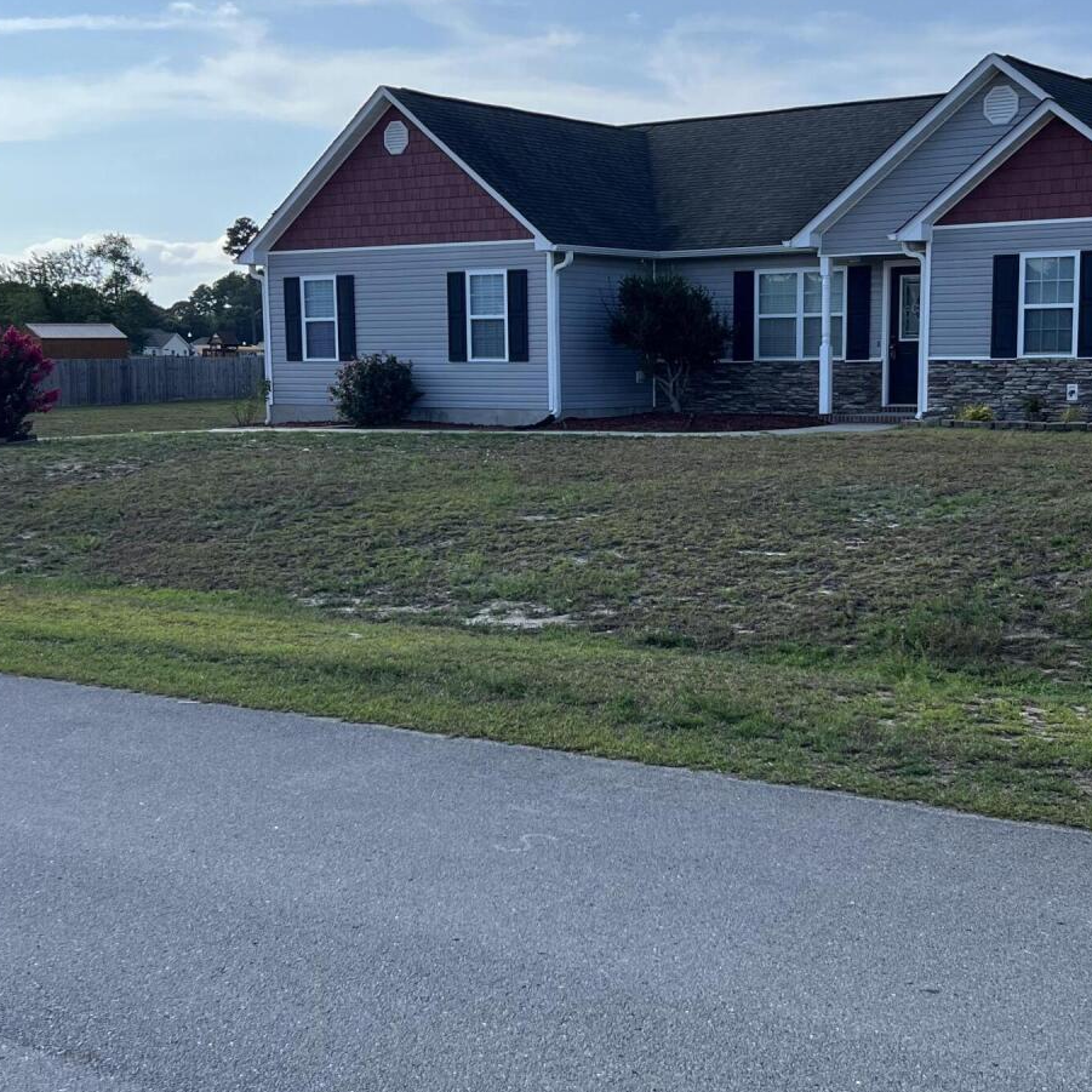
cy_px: 558
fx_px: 1820
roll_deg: +0.2
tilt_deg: -4.6
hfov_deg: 33.3
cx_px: 641
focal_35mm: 51
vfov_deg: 33.4
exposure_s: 1/4115
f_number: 1.5
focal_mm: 5.7
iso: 50
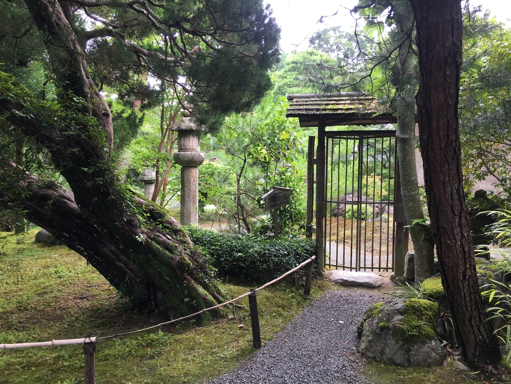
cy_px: 192
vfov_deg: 48.2
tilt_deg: -2.5
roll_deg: -0.1
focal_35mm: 29
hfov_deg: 61.7
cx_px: 256
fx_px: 428
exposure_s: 1/60
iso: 25
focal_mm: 4.15
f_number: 2.2
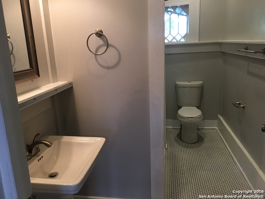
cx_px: 132
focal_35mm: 29
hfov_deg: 61.7
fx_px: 222
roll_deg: +2.4
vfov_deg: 48.2
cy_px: 100
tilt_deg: -12.3
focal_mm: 4.15
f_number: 2.2
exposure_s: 1/15
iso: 64
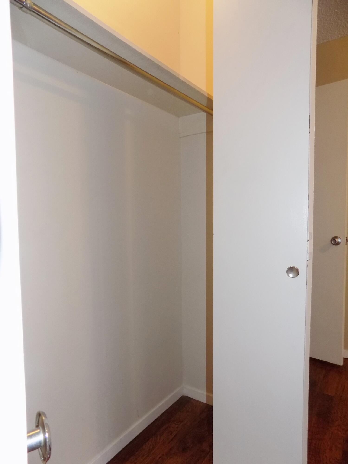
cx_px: 174
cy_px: 232
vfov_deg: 73.9
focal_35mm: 23
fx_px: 308
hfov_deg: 58.9
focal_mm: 4
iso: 200
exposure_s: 1/30
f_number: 3.1
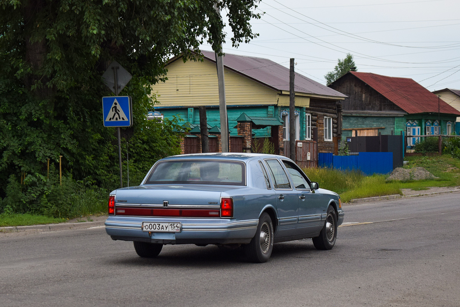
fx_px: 1054
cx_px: 230
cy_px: 154
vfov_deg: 16.6
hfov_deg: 24.6
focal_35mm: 82
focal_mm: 55
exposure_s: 1/800
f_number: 5.6
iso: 400
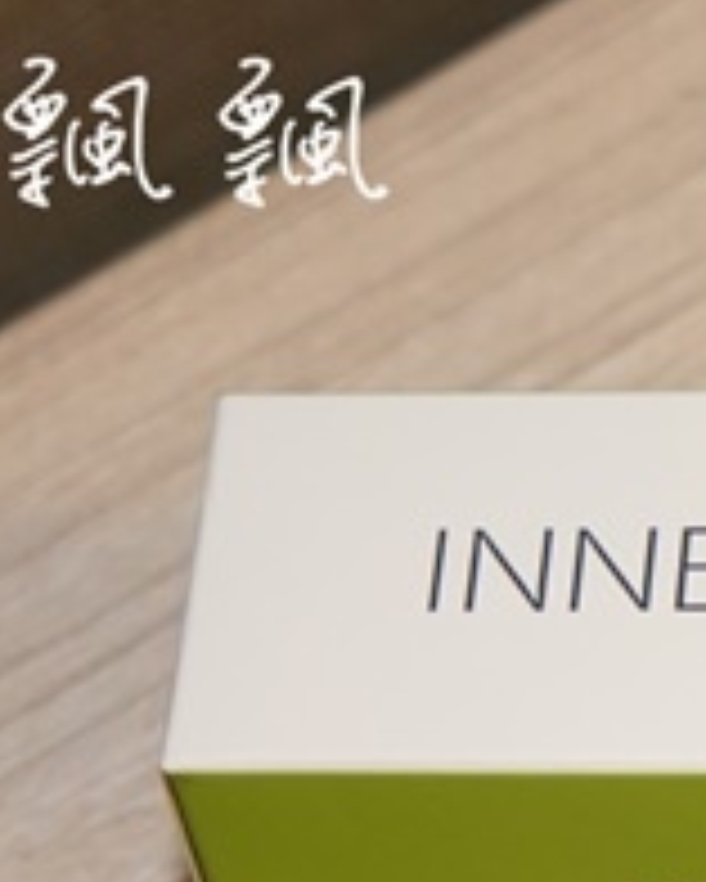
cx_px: 1201
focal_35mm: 195
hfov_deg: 7.7
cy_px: 1168
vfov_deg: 9.7
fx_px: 5089
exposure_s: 1/60
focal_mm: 51
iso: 800
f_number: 5.6
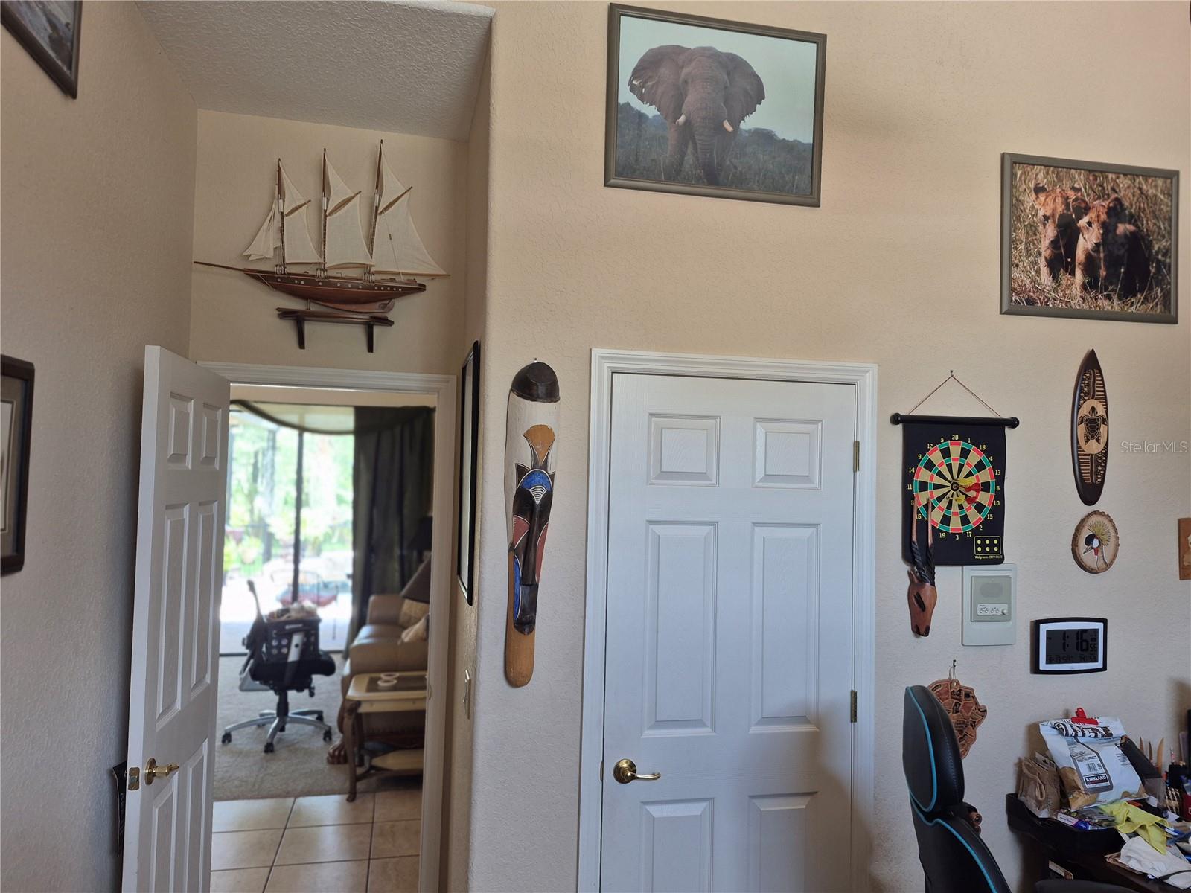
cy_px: 446
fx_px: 791
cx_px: 596
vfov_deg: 58.9
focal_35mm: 23
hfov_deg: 73.9
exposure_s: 1/120
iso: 80
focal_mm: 5.4
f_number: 1.8
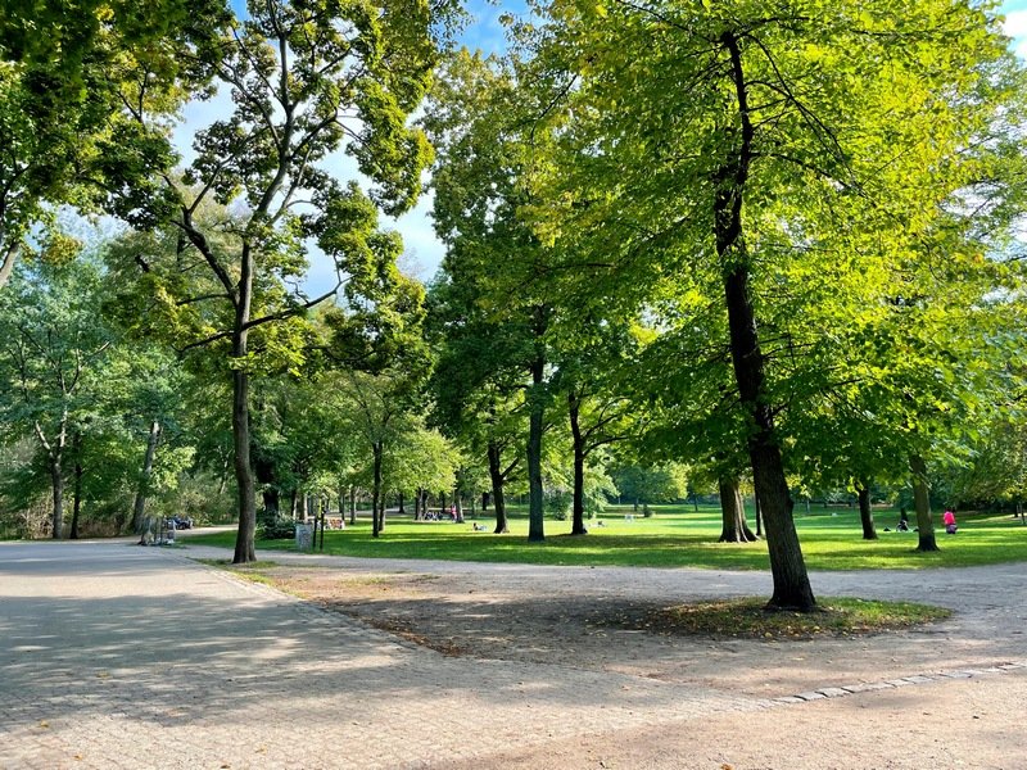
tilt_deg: +9.2
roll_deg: +1.1
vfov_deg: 53.1
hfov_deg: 67.3
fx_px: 771
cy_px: 385
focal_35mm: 26
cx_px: 514
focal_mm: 4.2
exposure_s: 1/543
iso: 32
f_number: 1.6
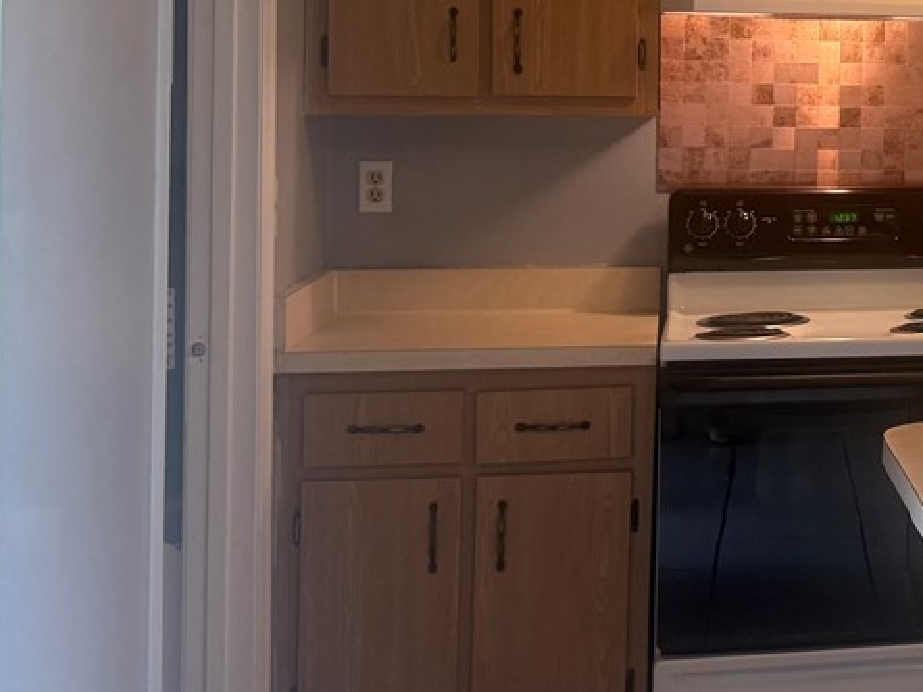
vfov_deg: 18.2
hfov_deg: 21.7
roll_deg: -0.8
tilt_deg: -0.4
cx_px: 1240
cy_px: 75
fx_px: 2133
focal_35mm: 80
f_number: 1.78
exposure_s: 1/120
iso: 160
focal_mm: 6.76
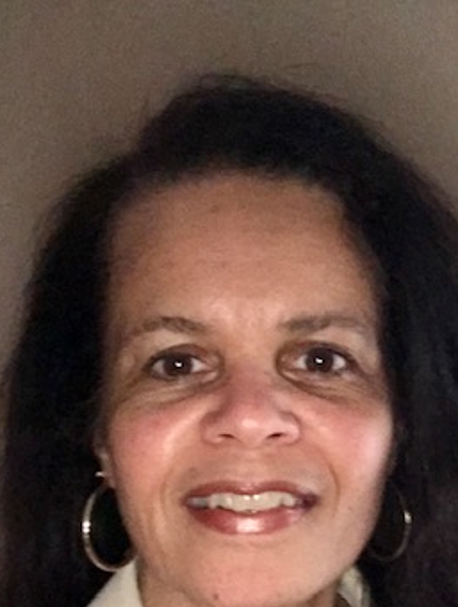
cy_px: 513
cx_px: 265
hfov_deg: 24.5
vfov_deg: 31.1
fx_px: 1055
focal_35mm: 60
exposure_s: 1/20
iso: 500
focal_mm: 2.87
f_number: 2.2
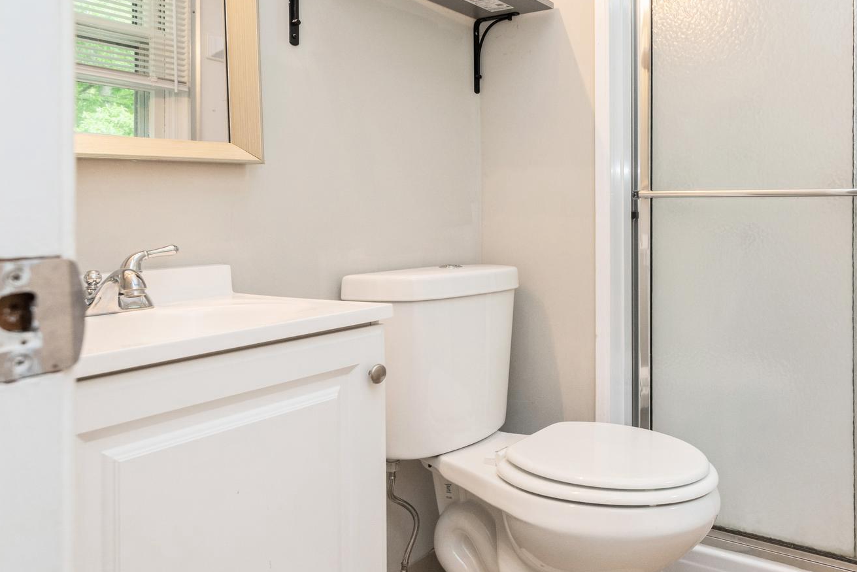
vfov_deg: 50.7
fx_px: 595
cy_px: 366
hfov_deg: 68.6
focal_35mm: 25
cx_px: 601
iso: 640
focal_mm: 16
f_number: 6.3
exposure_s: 1/30
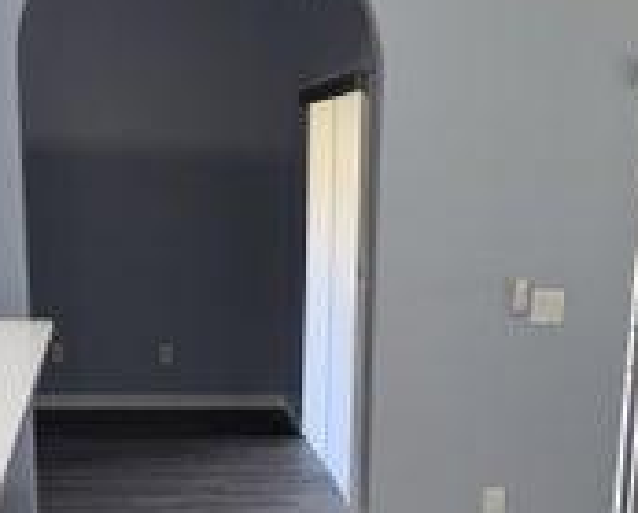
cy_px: 454
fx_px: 1229
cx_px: 404
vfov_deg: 23.0
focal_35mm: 65
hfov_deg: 29.0
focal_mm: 6.81
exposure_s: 1/120
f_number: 1.85
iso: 213
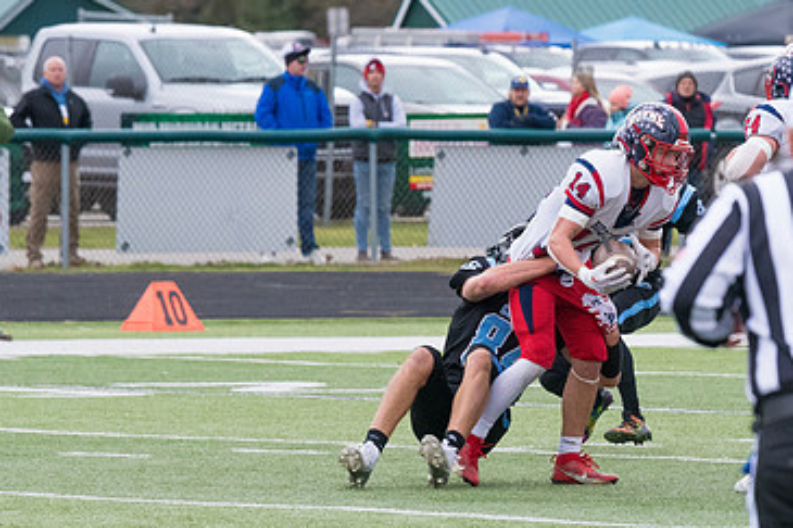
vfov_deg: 2.9
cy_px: 402
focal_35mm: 477
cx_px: 539
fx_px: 10502
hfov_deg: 4.3
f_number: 5.6
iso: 2000
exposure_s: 1/1600
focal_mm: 200
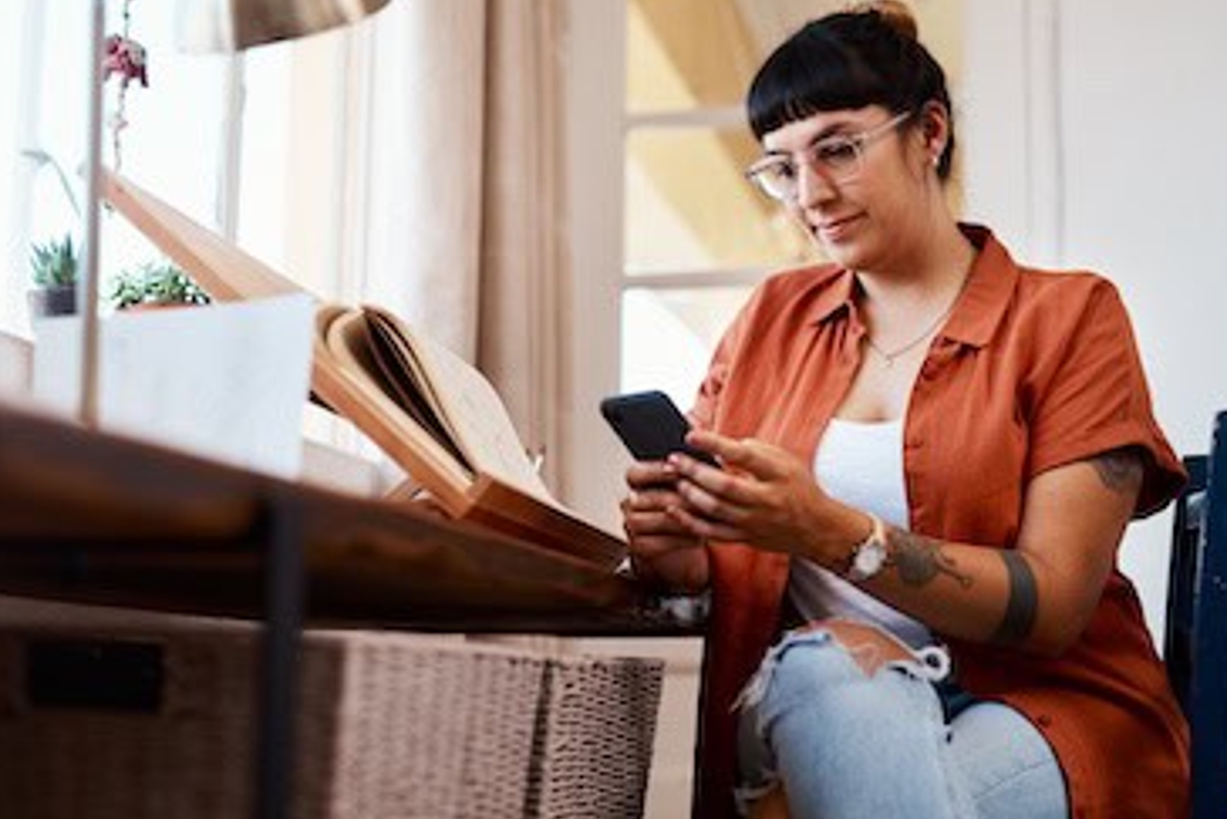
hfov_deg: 36.2
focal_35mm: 55
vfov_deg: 24.6
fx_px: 1875
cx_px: 600
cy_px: 410
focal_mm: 50
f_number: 2.2
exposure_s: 1/640
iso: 160
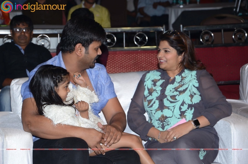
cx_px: 124
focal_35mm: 138
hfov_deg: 14.9
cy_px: 82
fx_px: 949
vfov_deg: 9.9
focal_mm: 92
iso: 500
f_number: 6.3
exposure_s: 1/125
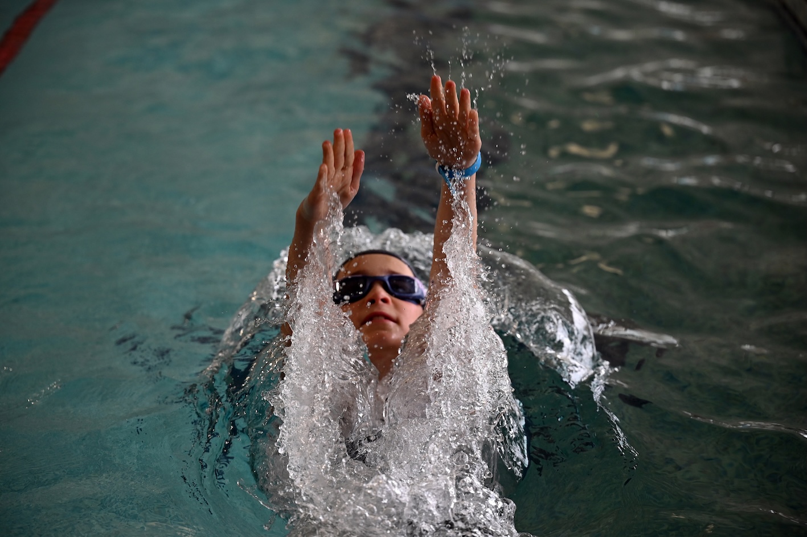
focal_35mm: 92
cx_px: 404
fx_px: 2061
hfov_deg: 22.2
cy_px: 268
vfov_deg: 14.8
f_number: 3.2
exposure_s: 1/1600
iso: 1600
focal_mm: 92
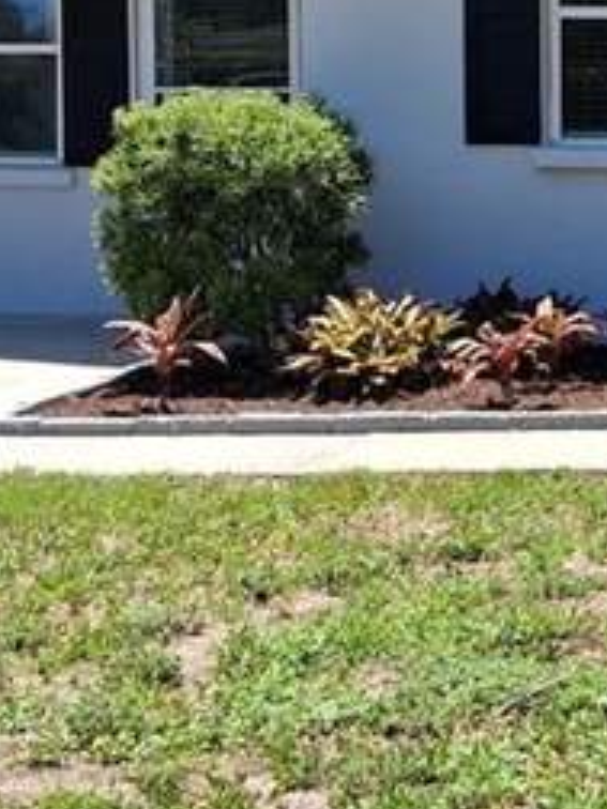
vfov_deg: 17.8
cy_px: 209
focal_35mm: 110
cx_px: 861
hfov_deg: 12.9
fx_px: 2572
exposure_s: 1/383
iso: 25
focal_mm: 3.98
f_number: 1.8
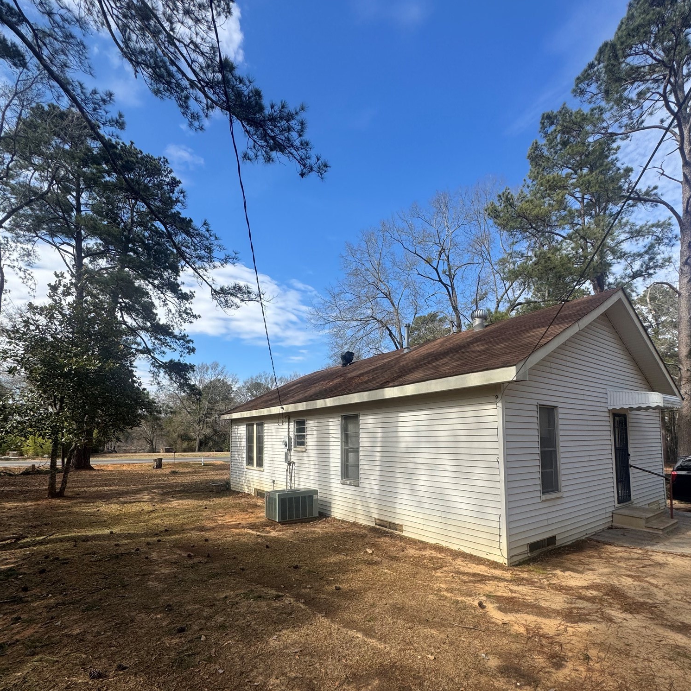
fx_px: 384
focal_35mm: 17
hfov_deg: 84.0
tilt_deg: +2.9
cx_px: 354
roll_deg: +1.1
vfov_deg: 82.8
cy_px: 421
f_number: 2.2
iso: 40
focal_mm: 2.22
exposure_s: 1/1637
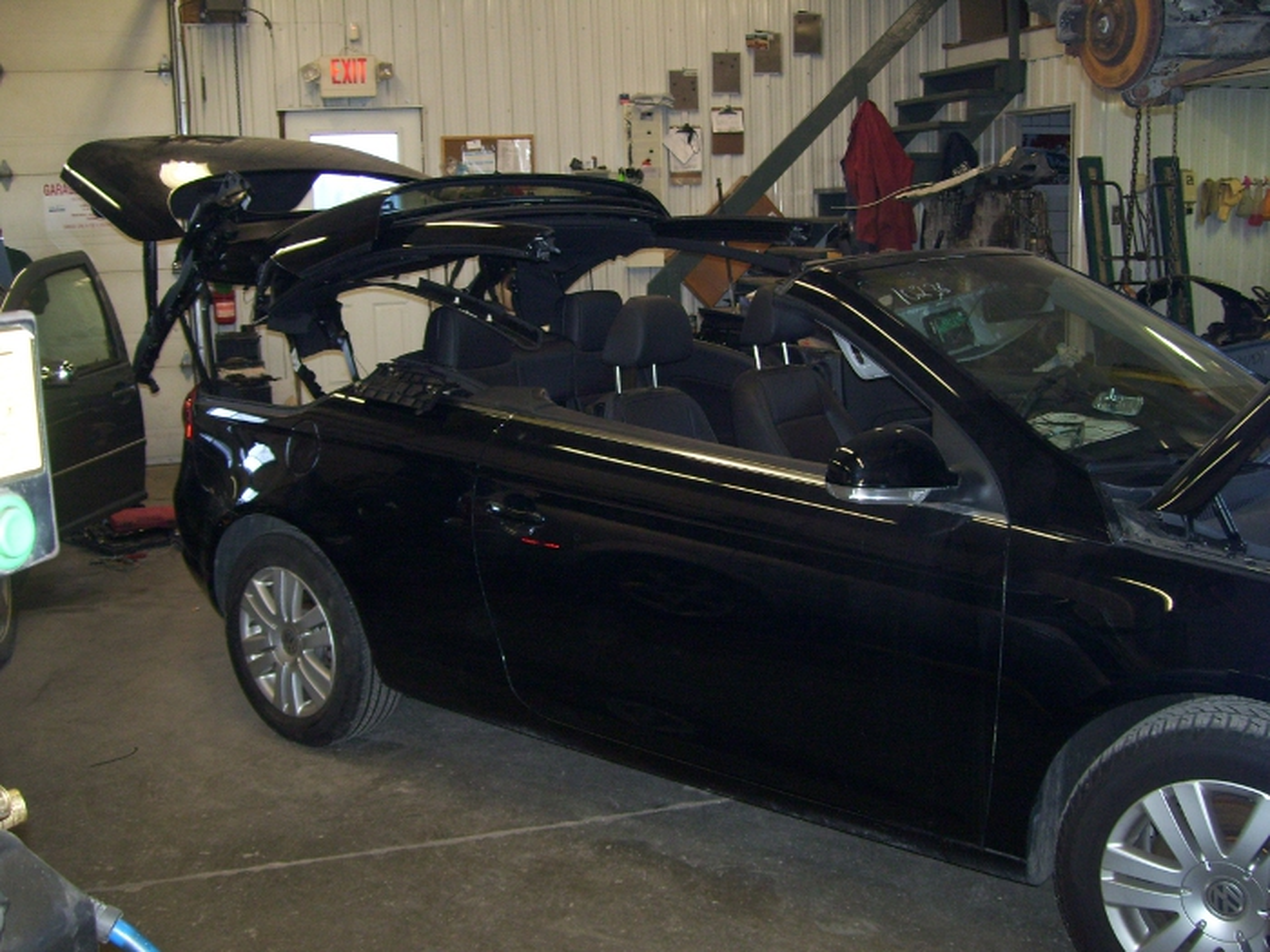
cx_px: 635
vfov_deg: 39.7
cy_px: 476
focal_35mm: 36
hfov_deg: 51.4
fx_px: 1321
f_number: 2.7
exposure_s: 1/60
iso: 200
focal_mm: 6
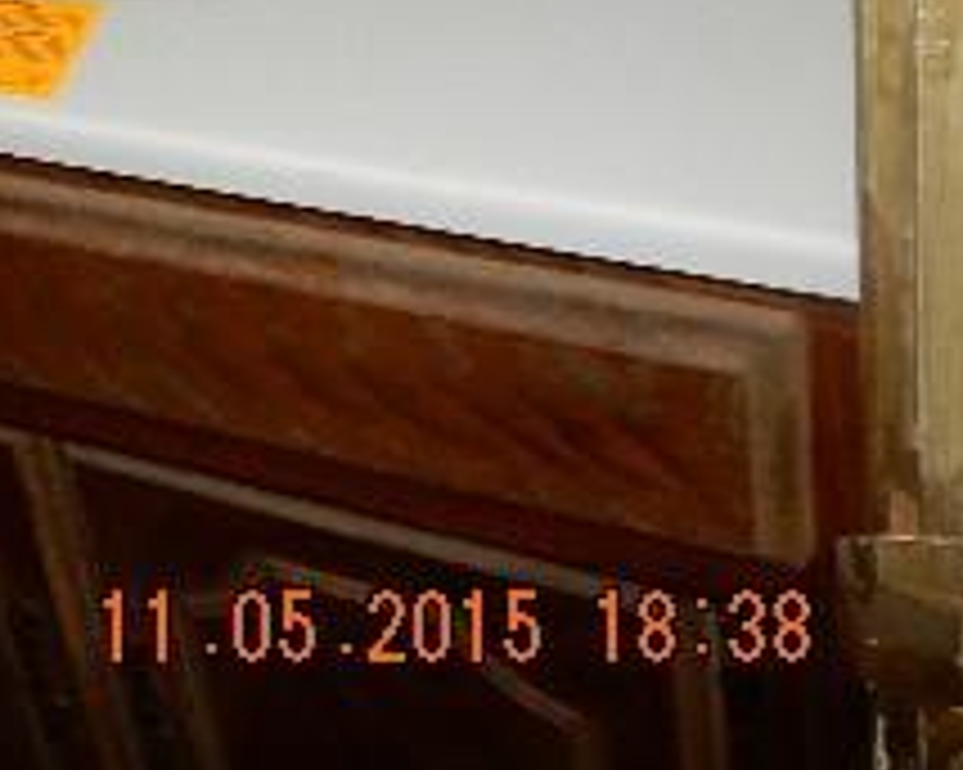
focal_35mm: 73
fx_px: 2080
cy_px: -230
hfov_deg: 22.0
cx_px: -454
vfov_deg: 19.4
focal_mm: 4.5
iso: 200
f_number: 3.7
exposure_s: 1/30
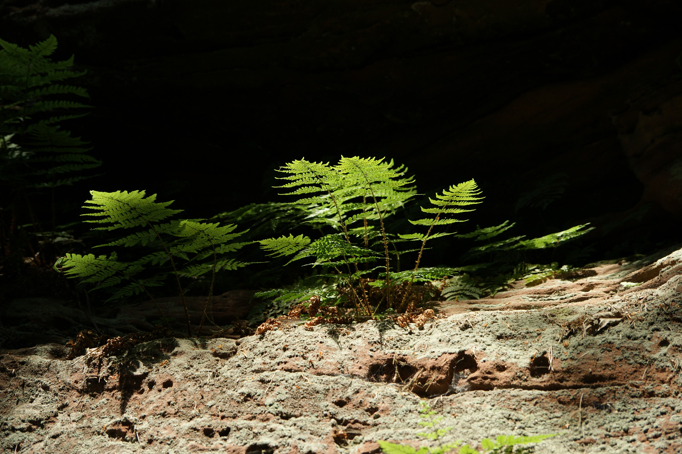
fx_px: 1420
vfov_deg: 18.2
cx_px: 341
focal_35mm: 75
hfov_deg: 27.0
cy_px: 227
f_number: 4
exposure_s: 1/400
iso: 100
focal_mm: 50
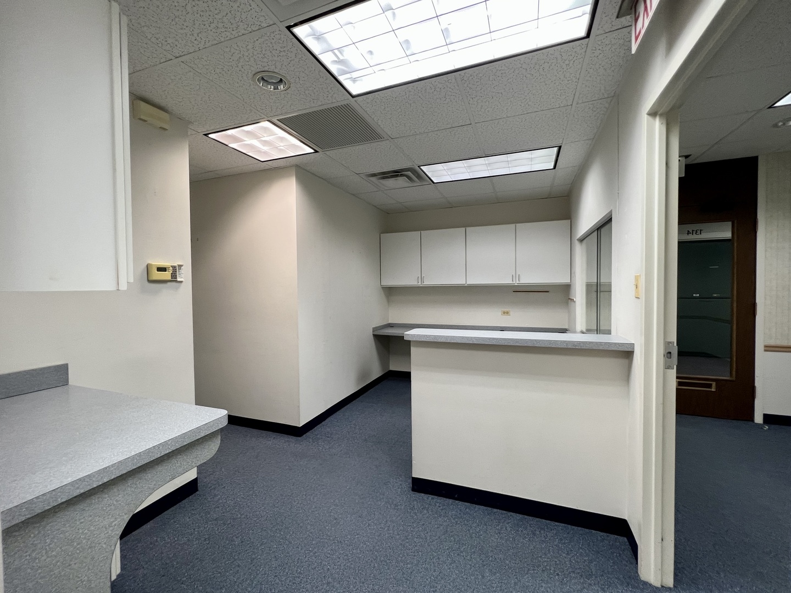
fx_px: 297
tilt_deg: -2.0
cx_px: 396
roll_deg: +2.2
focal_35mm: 13
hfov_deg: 106.2
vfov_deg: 89.9
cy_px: 296
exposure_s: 1/60
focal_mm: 1.57
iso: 160
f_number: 1.8
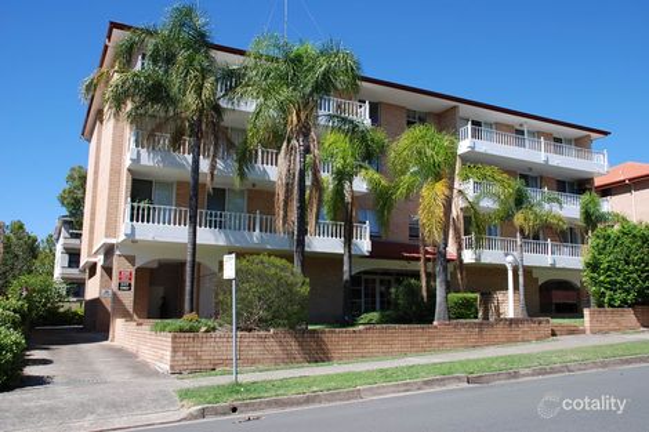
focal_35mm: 33
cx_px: 324
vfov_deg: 39.9
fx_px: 595
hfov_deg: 57.2
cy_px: 216
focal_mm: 22
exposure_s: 1/160
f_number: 7.1
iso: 100
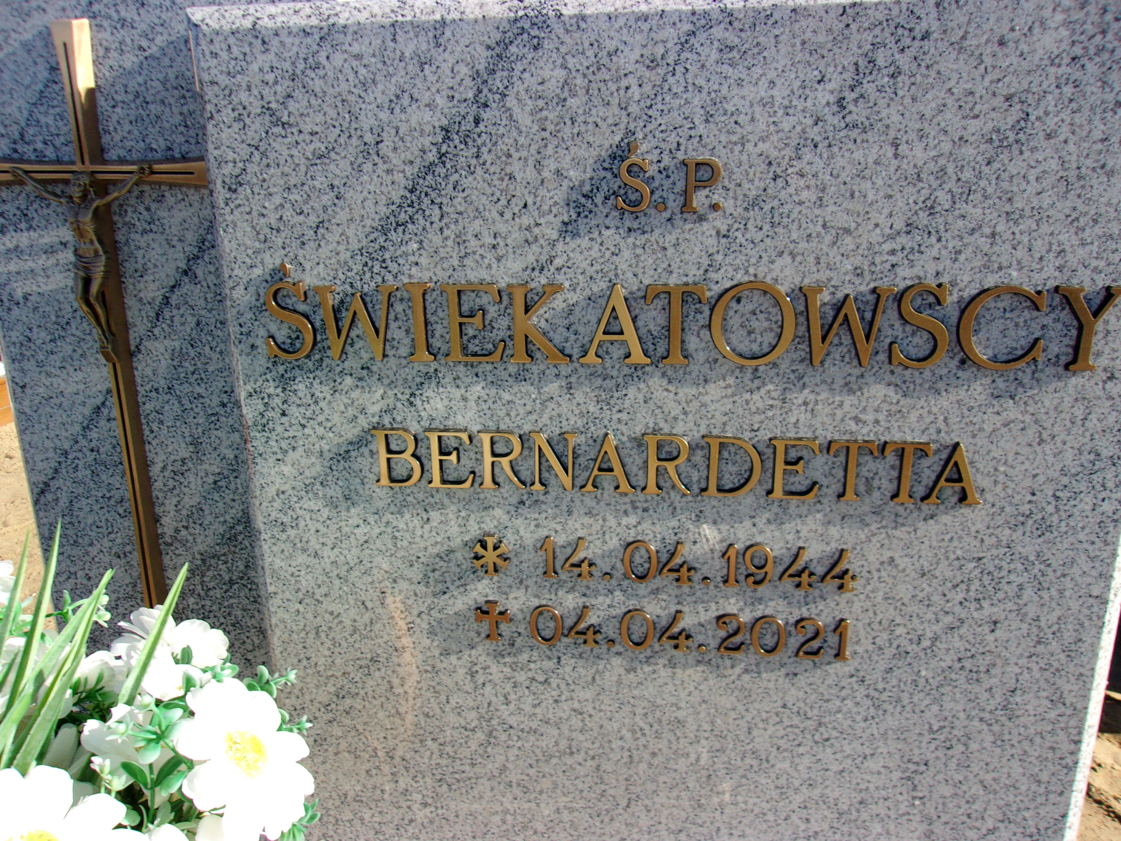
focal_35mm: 27
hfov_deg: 65.3
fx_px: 874
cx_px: 560
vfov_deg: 51.4
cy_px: 420
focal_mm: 4.9
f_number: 10.4
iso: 80
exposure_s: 1/58
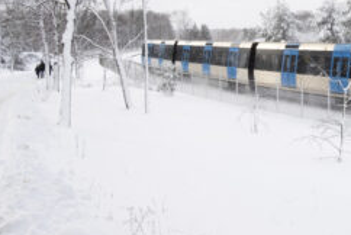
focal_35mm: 65
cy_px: 41
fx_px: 635
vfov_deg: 20.7
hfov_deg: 29.7
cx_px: 312
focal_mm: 23
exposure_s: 1/150
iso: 200
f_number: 9
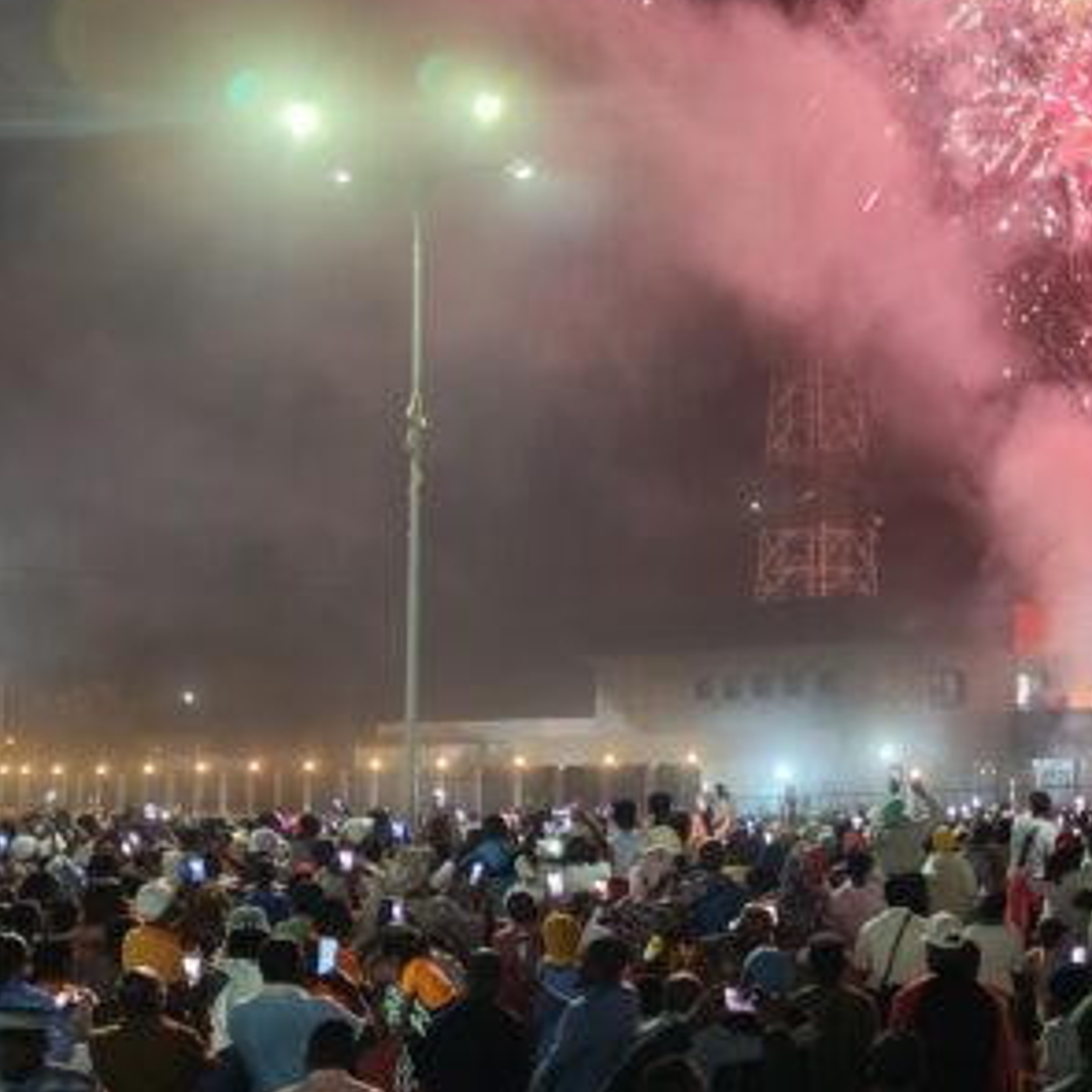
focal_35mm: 53
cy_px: 540
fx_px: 1892
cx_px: 1122
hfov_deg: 29.8
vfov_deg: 32.2
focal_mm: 6.14
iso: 1000
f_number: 1.6
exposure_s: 1/25
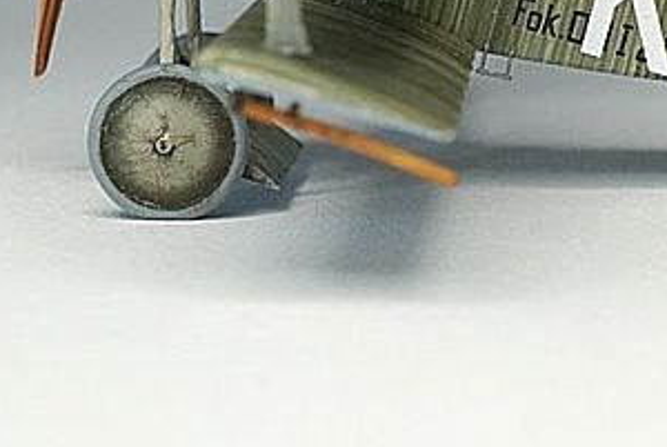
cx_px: 616
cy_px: -59
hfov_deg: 16.8
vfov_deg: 11.3
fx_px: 2227
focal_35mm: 120
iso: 500
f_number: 16
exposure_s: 1/80
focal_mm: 30
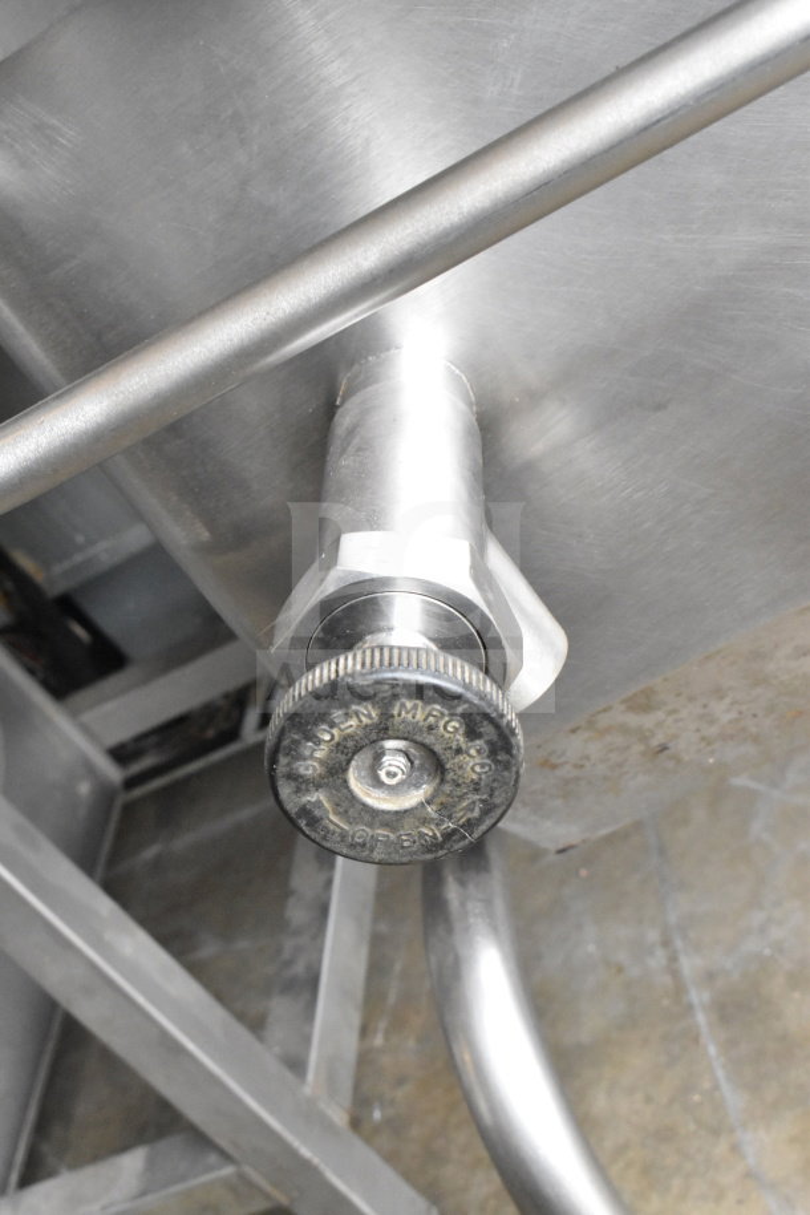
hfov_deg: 25.1
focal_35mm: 54
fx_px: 1822
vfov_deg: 36.9
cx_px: 405
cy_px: 608
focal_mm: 36
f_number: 8
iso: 6400
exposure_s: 1/250
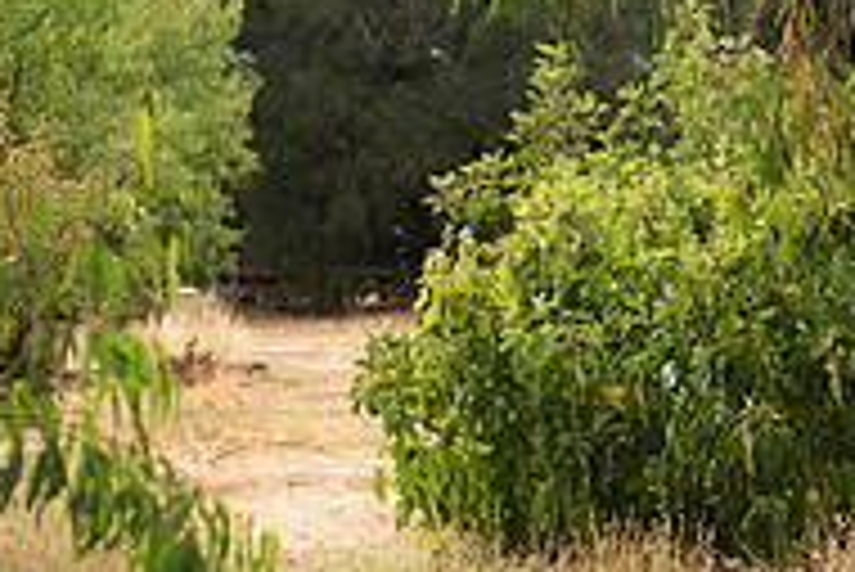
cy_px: 268
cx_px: 981
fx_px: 5086
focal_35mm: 214
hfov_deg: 9.5
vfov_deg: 6.4
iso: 500
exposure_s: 1/2500
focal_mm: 70
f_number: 4
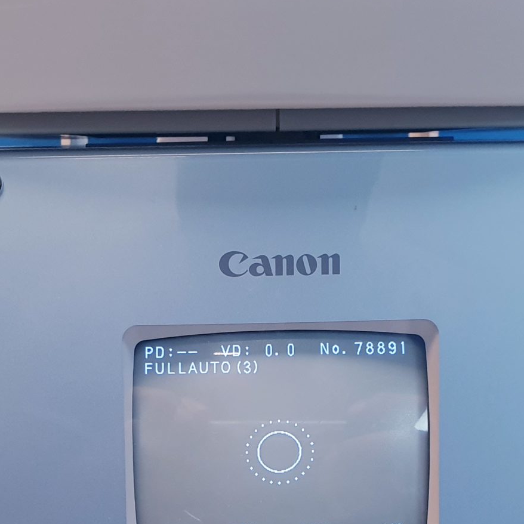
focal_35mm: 67
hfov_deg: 25.6
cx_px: 190
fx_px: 1147
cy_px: 537
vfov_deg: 24.4
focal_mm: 4.3
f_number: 2.4
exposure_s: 1/50
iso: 100
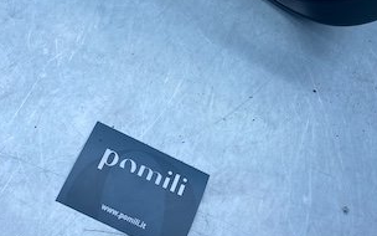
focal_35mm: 58
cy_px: -66
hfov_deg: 34.8
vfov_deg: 20.5
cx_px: 253
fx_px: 596
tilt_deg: -54.0
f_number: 1.8
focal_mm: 4.25
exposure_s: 1/1072
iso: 32
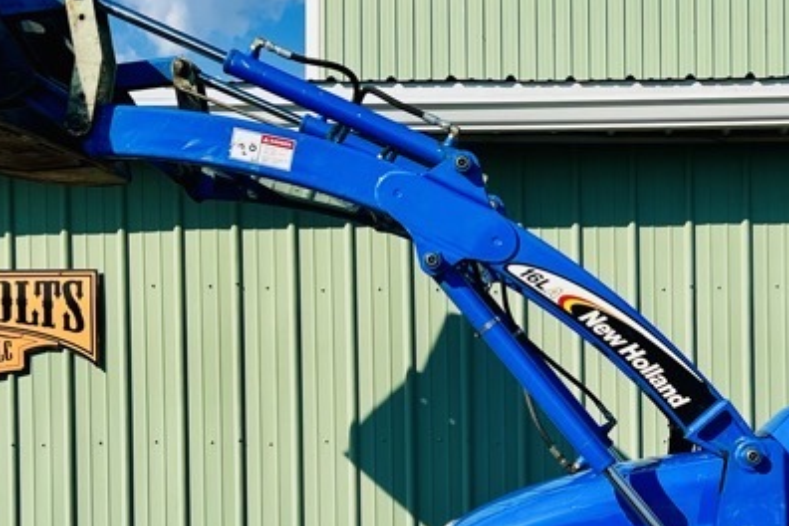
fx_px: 1534
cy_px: 379
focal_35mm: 70
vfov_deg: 19.4
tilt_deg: +0.8
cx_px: 600
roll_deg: +0.4
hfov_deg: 28.4
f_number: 1.5
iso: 50
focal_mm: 5.7
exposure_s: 1/5076
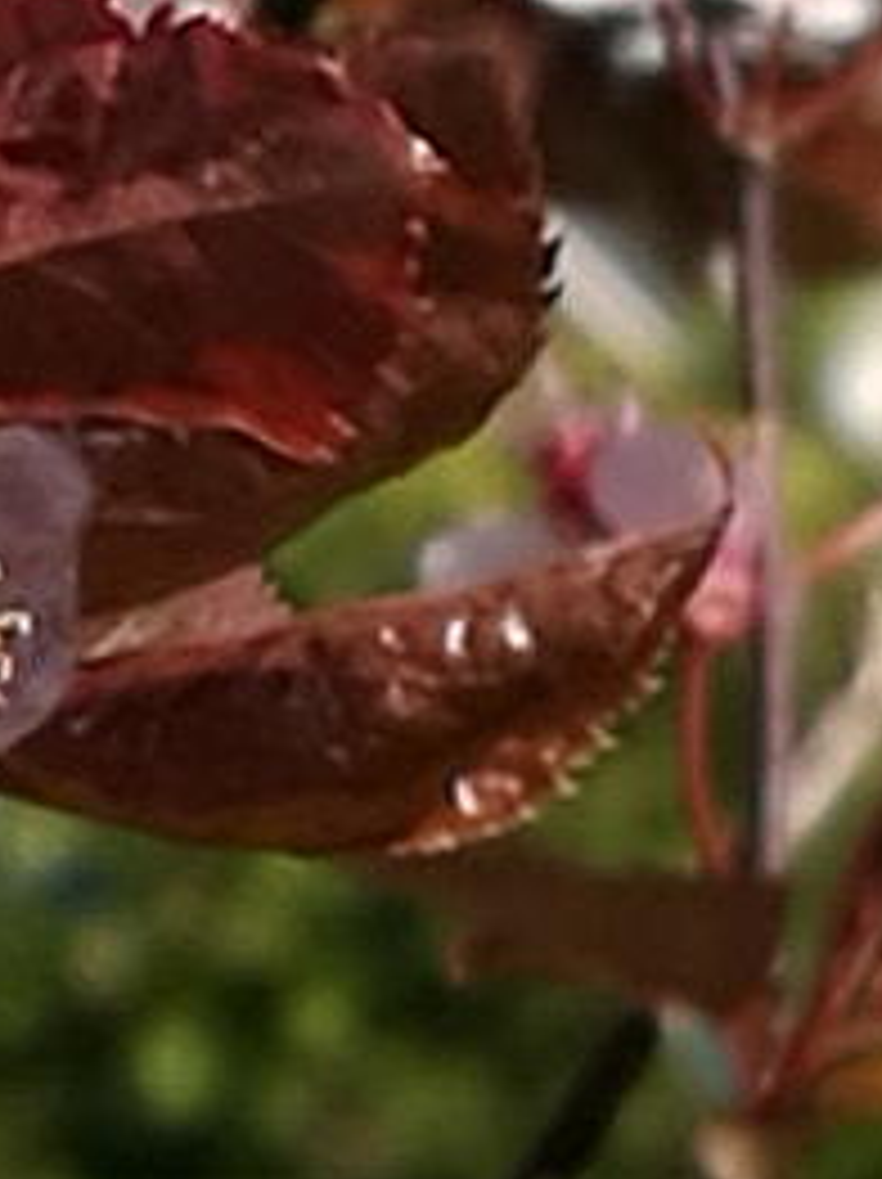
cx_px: -1431
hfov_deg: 8.1
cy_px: -135
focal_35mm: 165
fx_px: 5615
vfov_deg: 11.8
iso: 50
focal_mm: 4.5
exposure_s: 1/740
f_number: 2.2
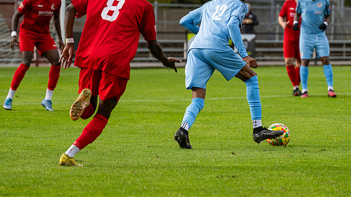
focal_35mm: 234
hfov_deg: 9.2
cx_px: 232
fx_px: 2178
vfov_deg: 5.2
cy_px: 89
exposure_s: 1/3200
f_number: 4
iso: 400
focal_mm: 155
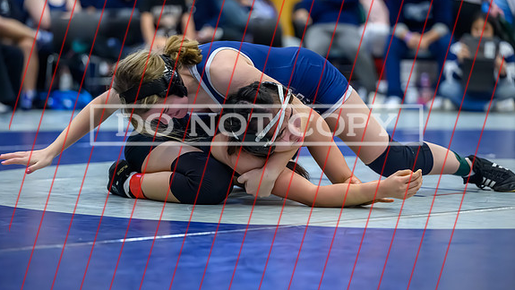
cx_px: 256
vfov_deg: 9.2
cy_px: 131
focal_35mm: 132
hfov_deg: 16.3
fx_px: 1803
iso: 10000
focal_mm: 125
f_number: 2.8
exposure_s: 1/640
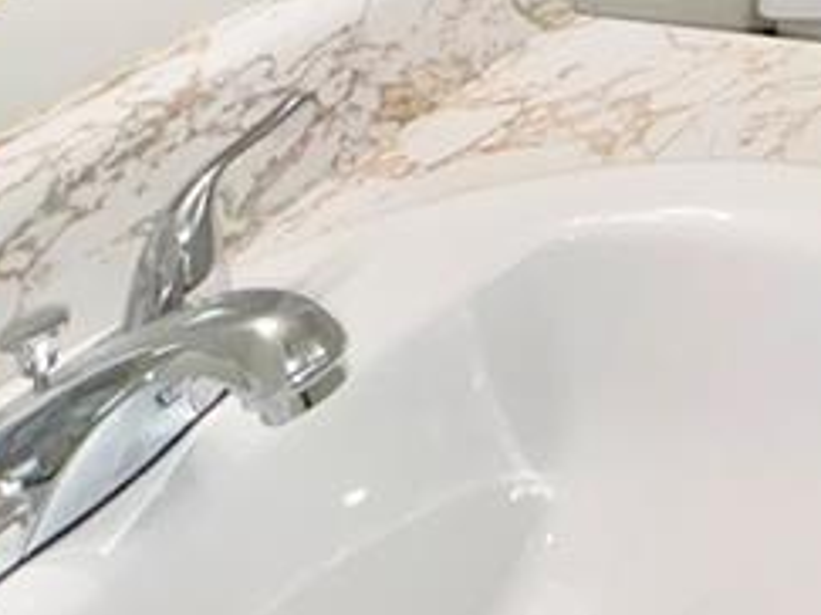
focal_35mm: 59
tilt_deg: -2.5
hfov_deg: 25.5
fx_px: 1399
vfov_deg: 18.3
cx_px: 1196
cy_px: -549
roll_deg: -0.4
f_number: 2.2
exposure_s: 1/120
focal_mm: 2.22
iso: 640
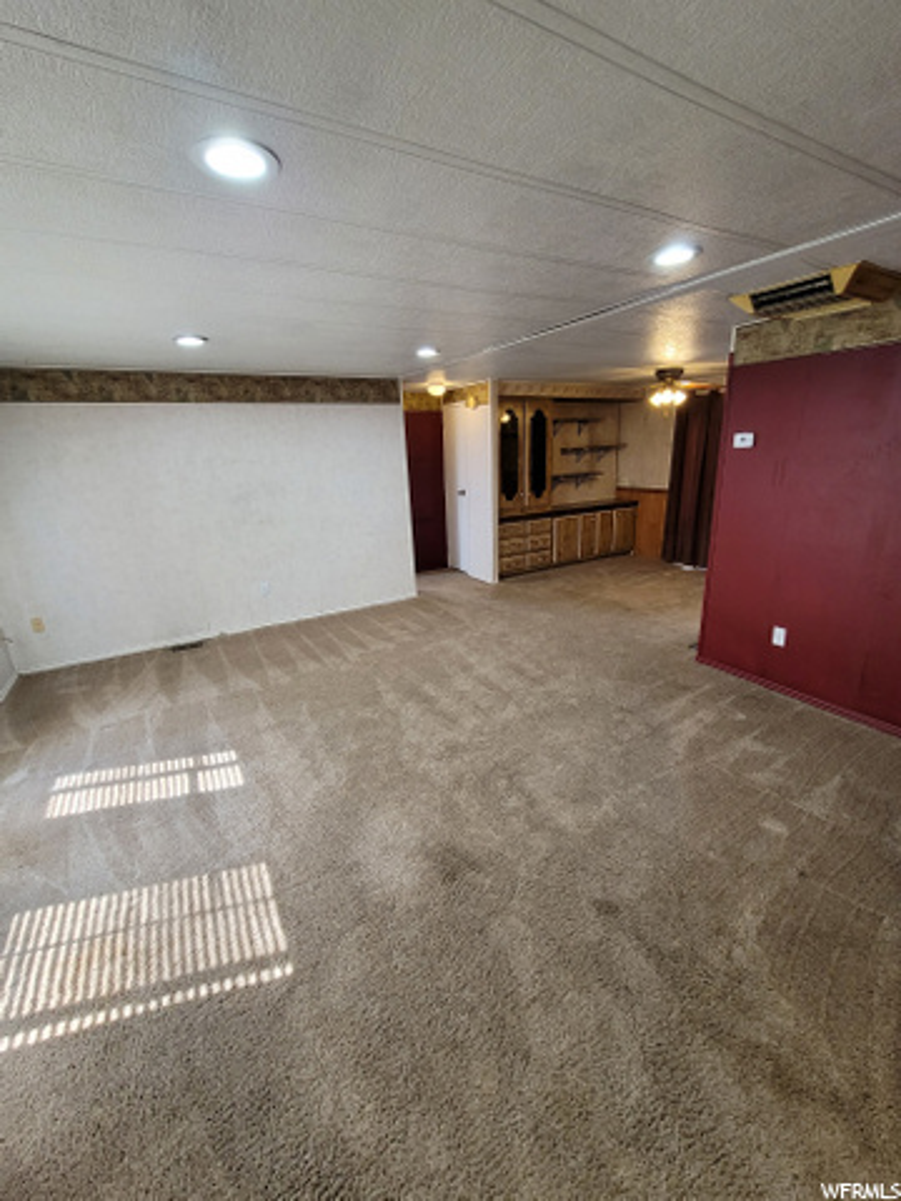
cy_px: 600
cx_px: 450
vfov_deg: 106.2
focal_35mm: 13
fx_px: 451
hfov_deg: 89.9
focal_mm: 2.2
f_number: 2.2
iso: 250
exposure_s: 1/59
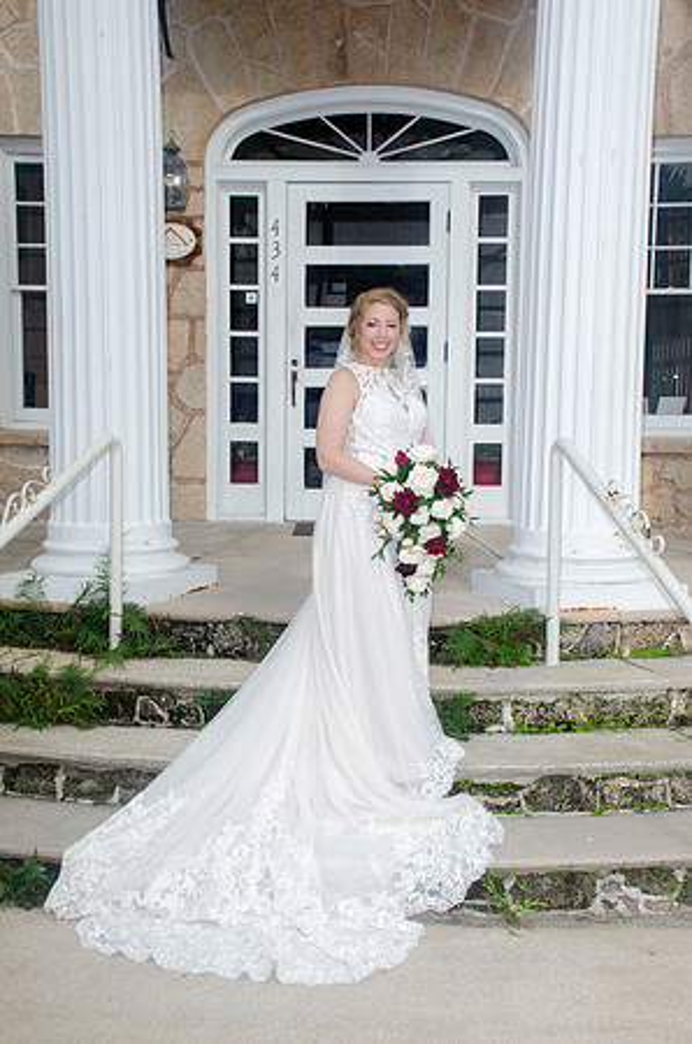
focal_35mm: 46
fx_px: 1347
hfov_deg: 28.8
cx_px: 346
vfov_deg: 42.4
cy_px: 522
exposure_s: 1/250
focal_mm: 31
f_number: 9
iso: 100
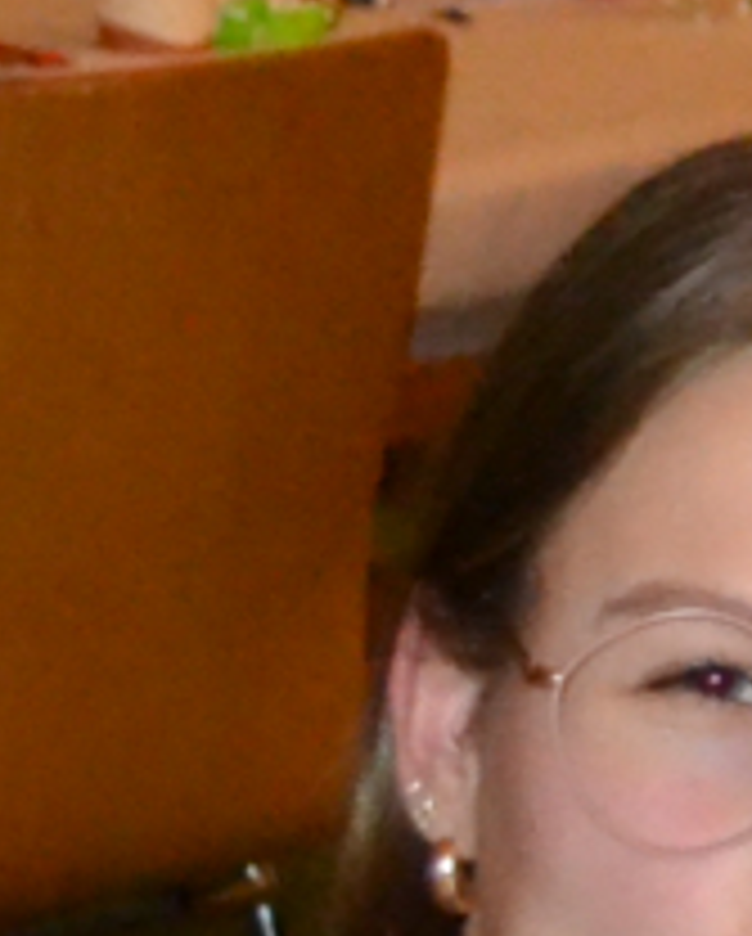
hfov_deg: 4.1
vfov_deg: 5.8
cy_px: 709
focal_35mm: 332
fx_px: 9216
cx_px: 3701
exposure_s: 1/60
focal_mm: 24
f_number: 4
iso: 3200
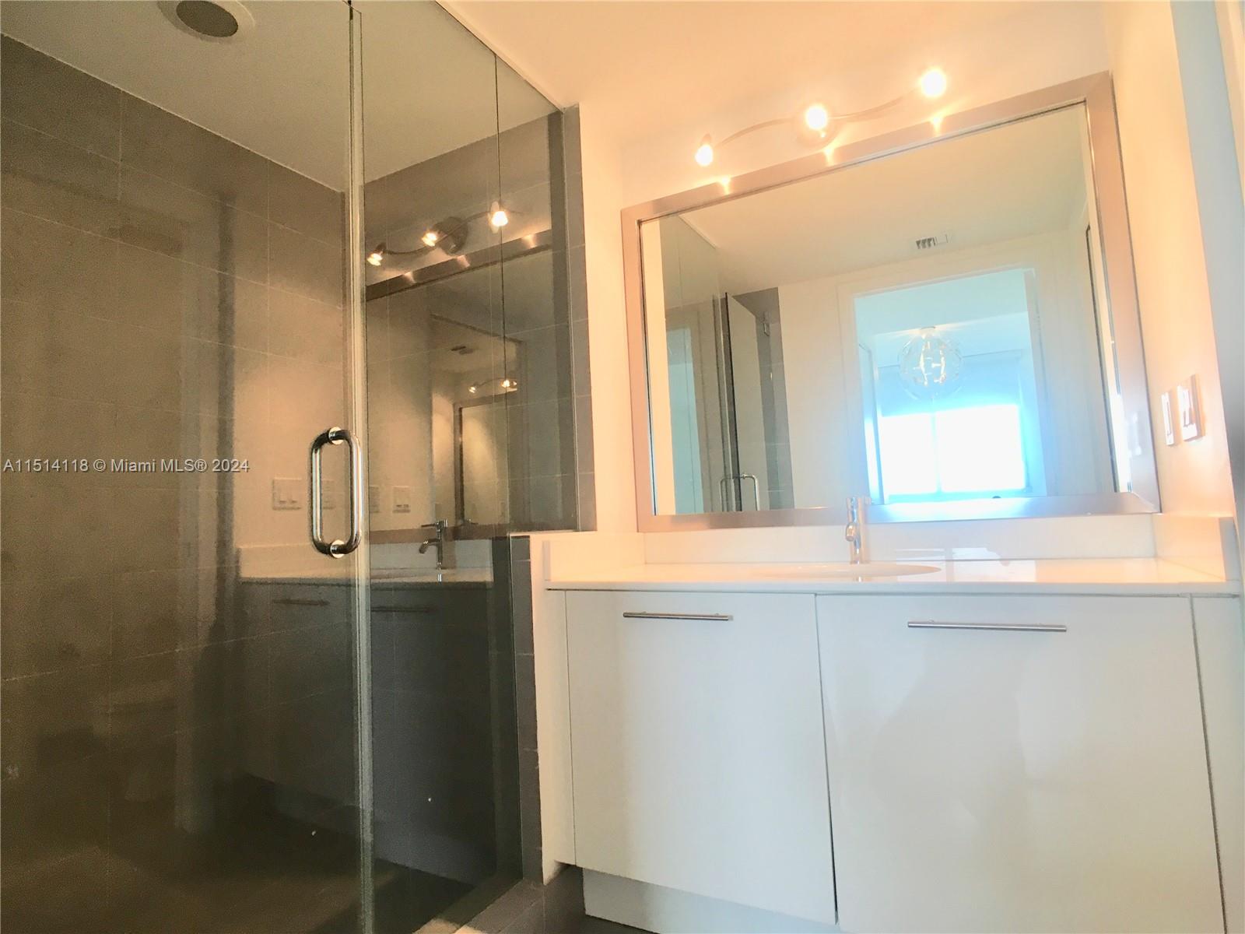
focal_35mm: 29
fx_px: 1043
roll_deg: +2.3
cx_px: 622
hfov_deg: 61.7
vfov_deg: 48.2
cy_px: 467
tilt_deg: +5.1
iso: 32
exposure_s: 1/30
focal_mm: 4.15
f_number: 2.2
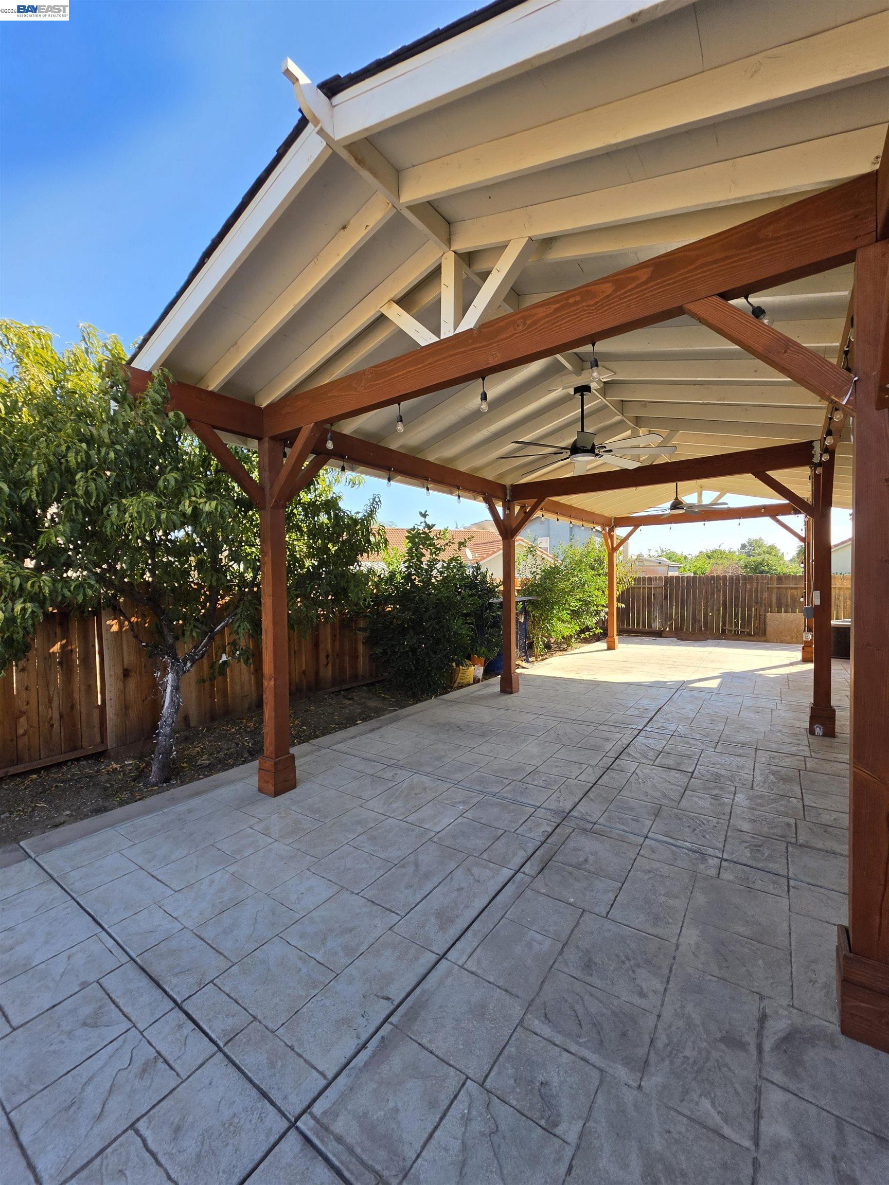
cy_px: 592
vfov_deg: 106.2
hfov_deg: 89.9
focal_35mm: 13
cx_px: 444
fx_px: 445
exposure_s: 1/624
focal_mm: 2.2
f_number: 1.9
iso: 32
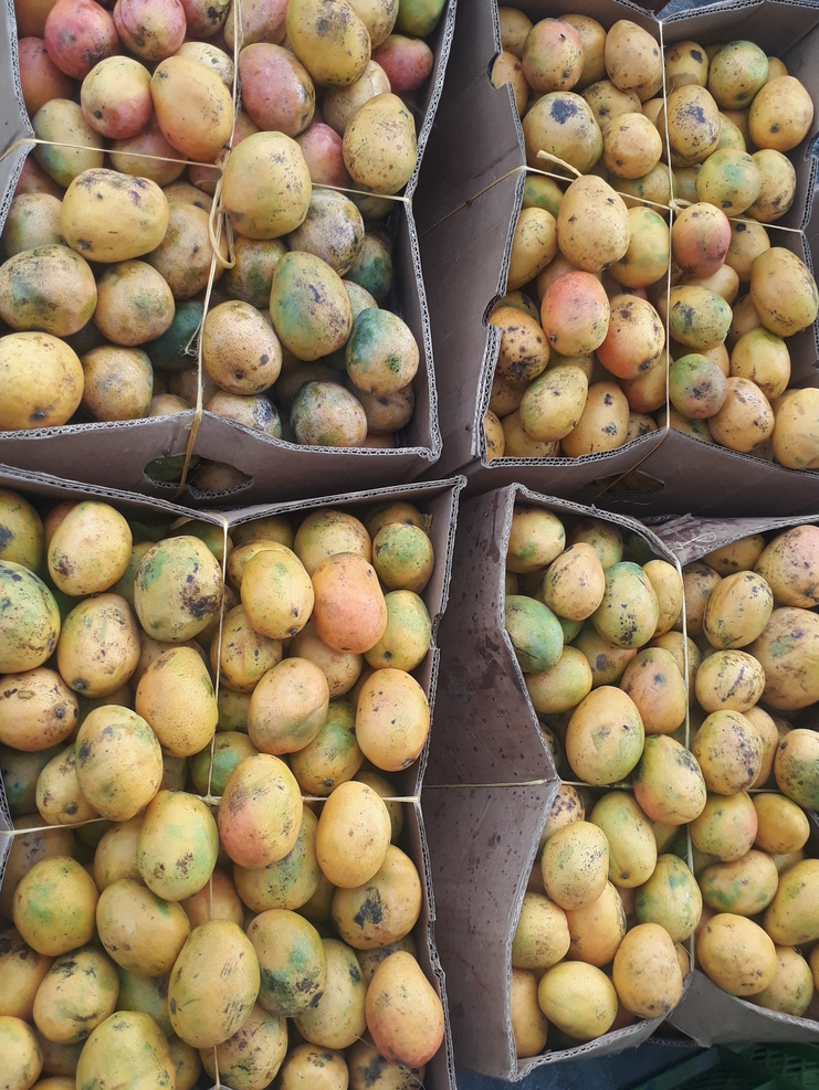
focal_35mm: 28
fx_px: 883
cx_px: 411
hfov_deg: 49.8
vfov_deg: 63.4
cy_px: 548
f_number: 1.9
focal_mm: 3.6
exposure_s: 1/60
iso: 50
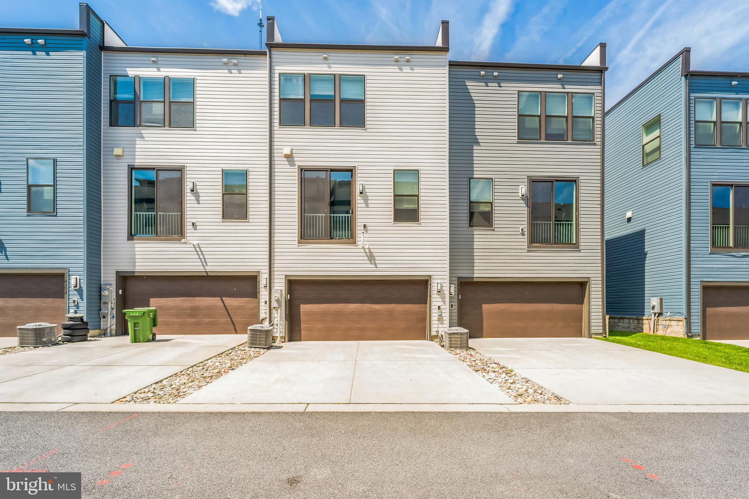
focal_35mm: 14
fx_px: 291
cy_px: 250
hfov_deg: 104.3
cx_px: 374
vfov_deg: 81.2
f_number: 6.3
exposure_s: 1/320
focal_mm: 14
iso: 200
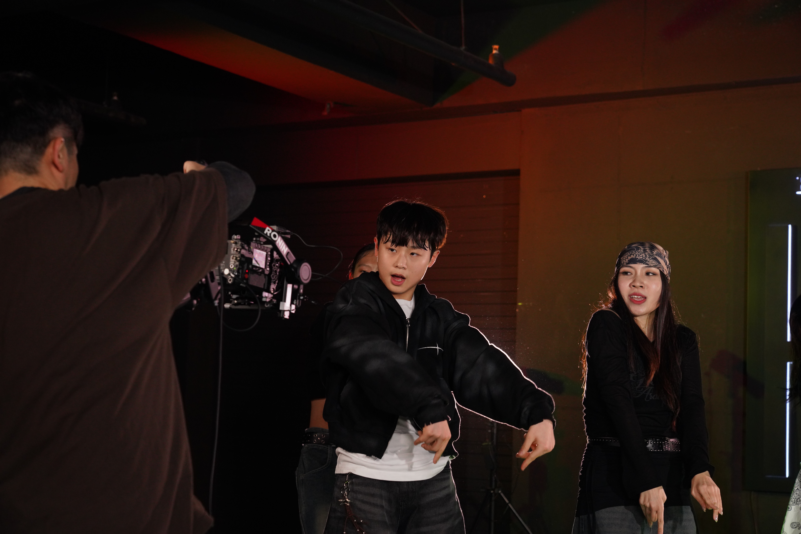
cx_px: 400
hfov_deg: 32.9
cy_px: 267
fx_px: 1357
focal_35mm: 61
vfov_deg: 22.3
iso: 2500
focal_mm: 61
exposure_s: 1/400
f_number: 4
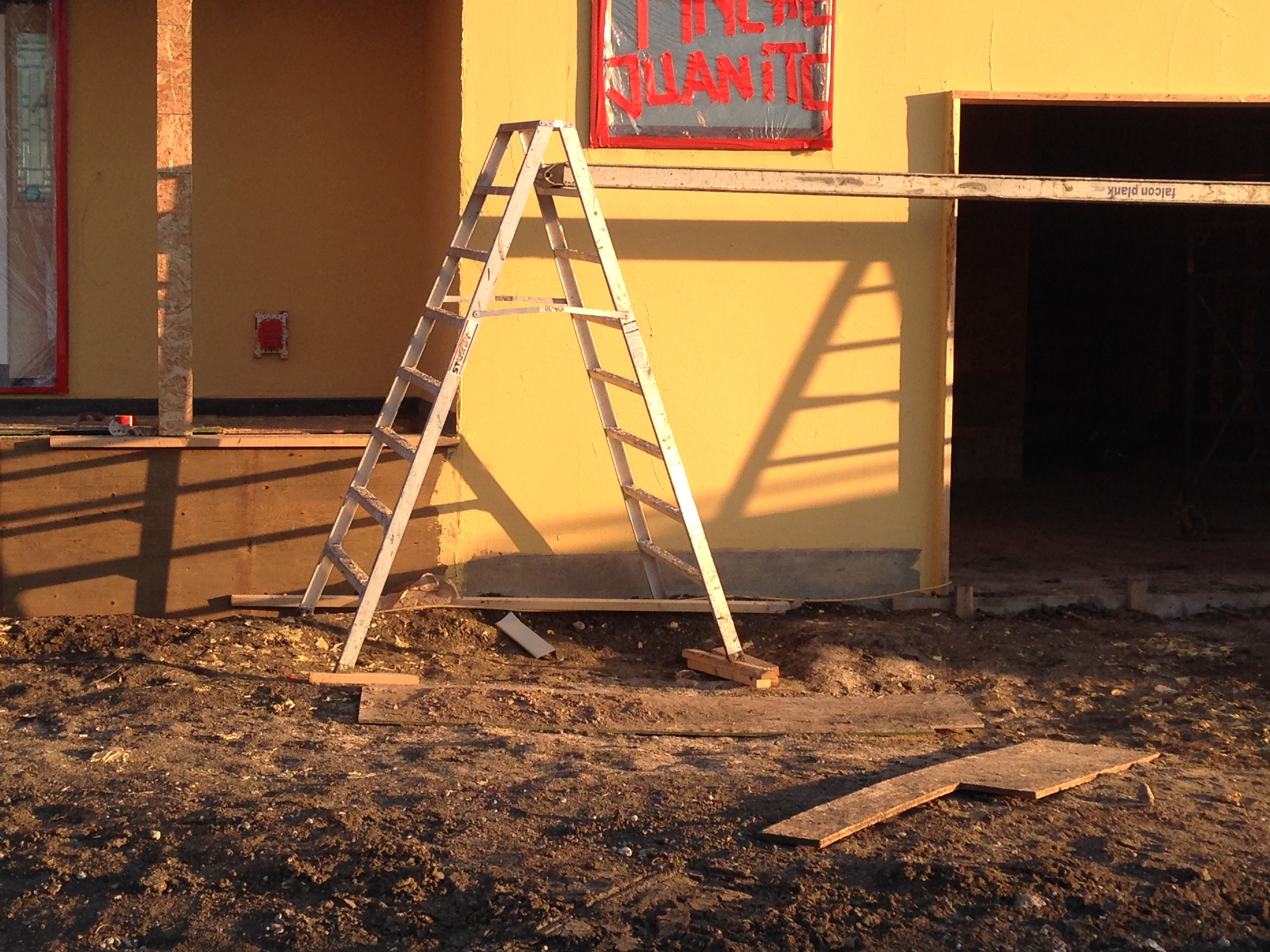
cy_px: 467
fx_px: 2128
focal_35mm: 58
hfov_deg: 33.1
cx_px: 517
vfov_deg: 25.2
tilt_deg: -4.6
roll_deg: -1.3
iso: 50
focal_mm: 4.12
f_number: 2.4
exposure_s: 1/393
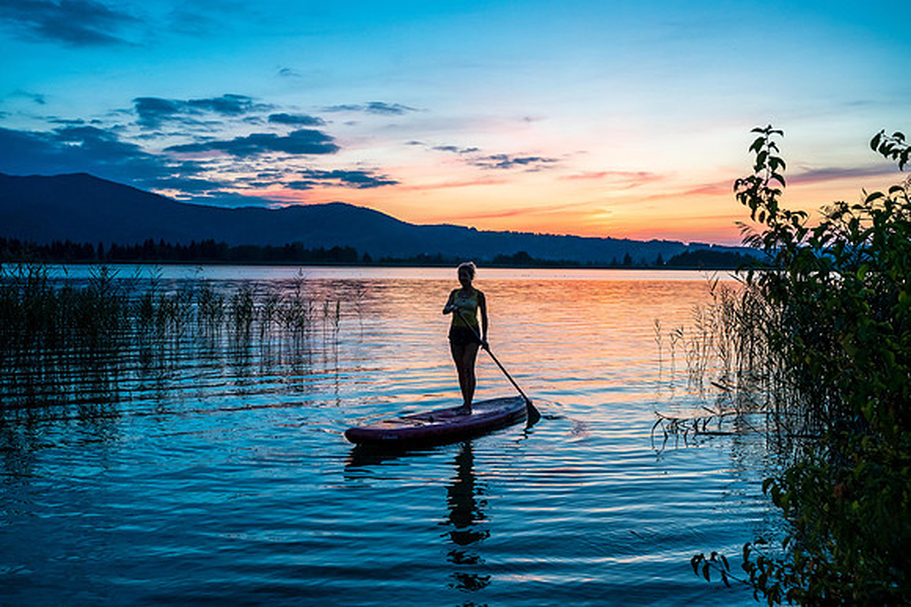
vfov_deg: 37.8
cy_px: 304
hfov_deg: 54.5
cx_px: 456
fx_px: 885
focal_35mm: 35
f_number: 5.6
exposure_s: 1/125
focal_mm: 35
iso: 2000
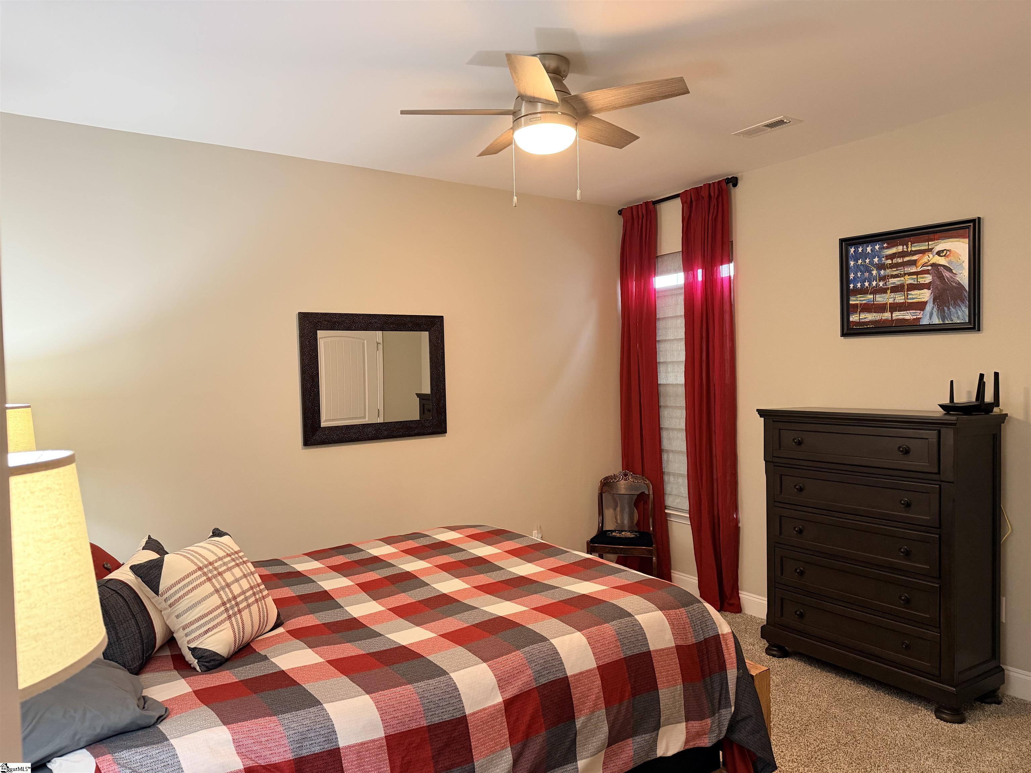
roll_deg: +1.3
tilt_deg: -2.1
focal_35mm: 24
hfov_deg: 71.6
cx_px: 516
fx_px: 715
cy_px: 386
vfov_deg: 56.8
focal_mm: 6.76
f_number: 1.78
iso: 400
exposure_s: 1/60
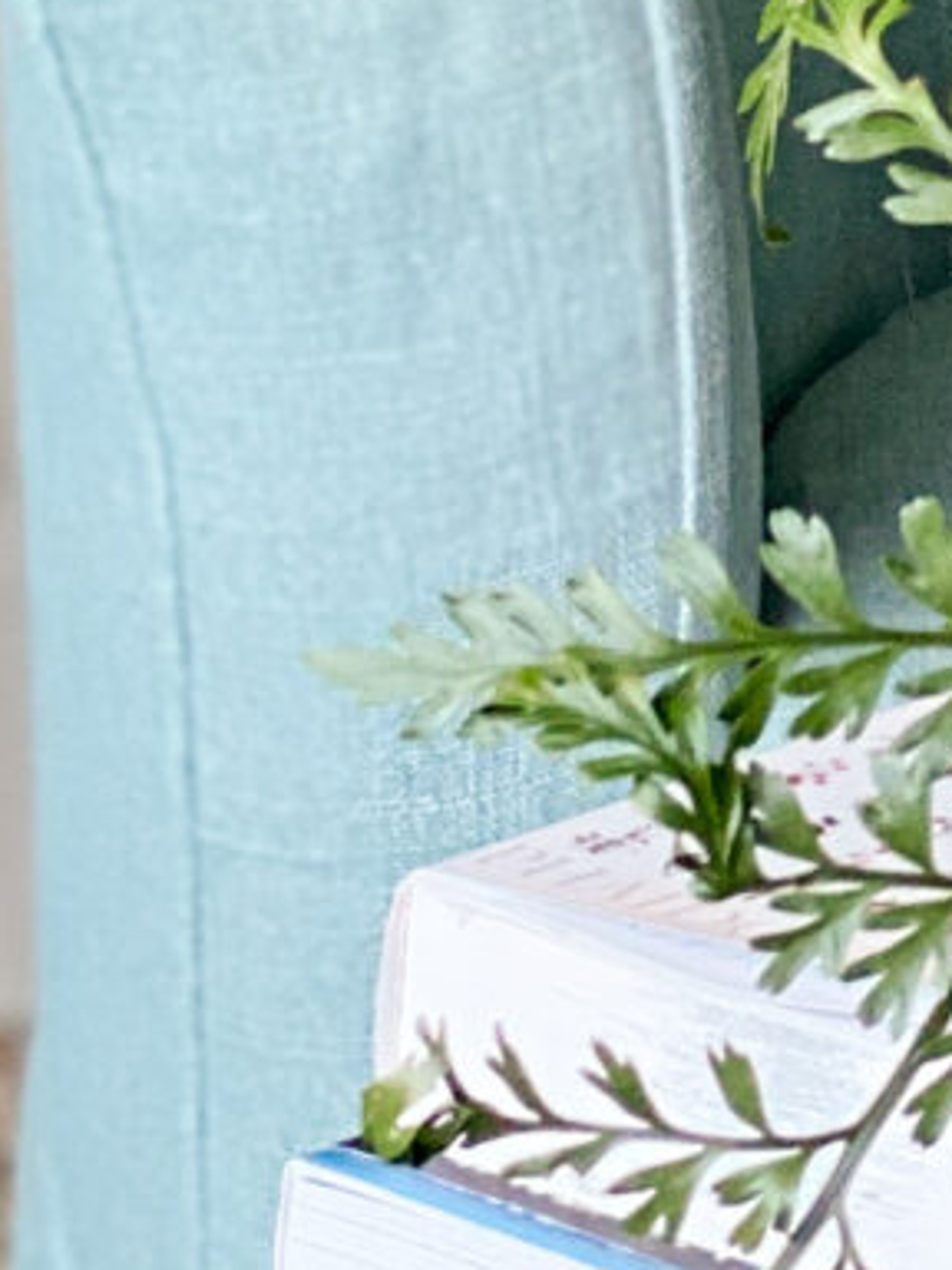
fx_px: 10157
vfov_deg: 6.7
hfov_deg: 5.3
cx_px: 1157
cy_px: -1928
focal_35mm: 277
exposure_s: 1/120
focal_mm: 6
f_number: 2
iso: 200
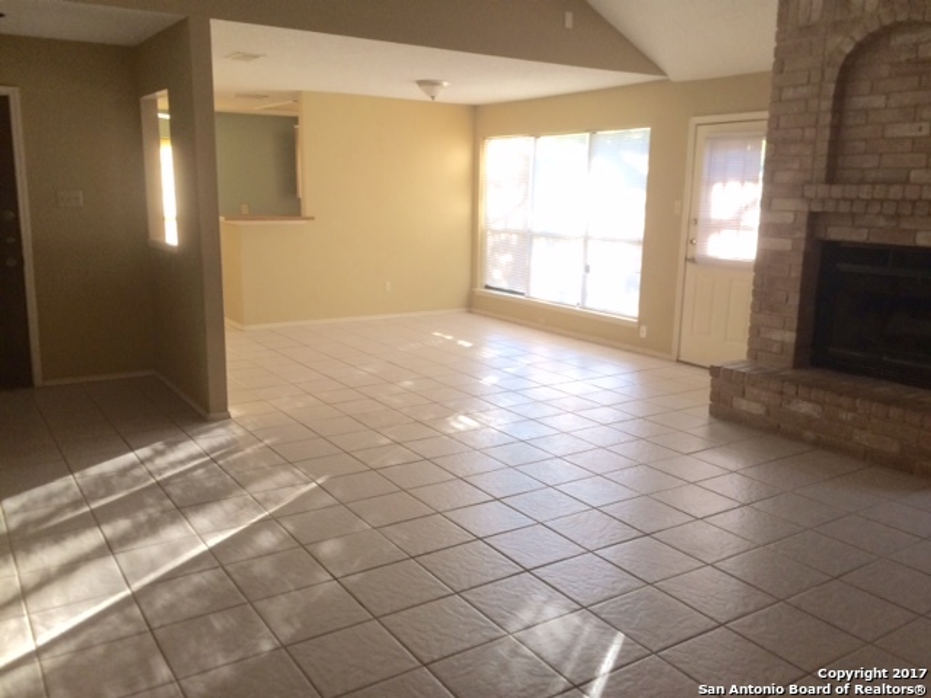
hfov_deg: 61.7
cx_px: 466
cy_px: 349
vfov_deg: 48.2
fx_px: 780
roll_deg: -0.6
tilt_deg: -9.5
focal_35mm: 29
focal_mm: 4.15
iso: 50
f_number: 2.2
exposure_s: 1/30
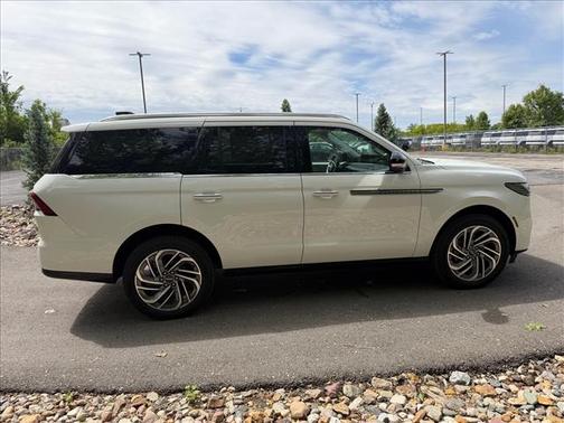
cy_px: 212
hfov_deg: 71.6
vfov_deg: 56.8
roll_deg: +1.8
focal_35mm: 24
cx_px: 282
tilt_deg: -4.1
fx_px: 391
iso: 80
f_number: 1.78
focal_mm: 6.76
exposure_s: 1/4405
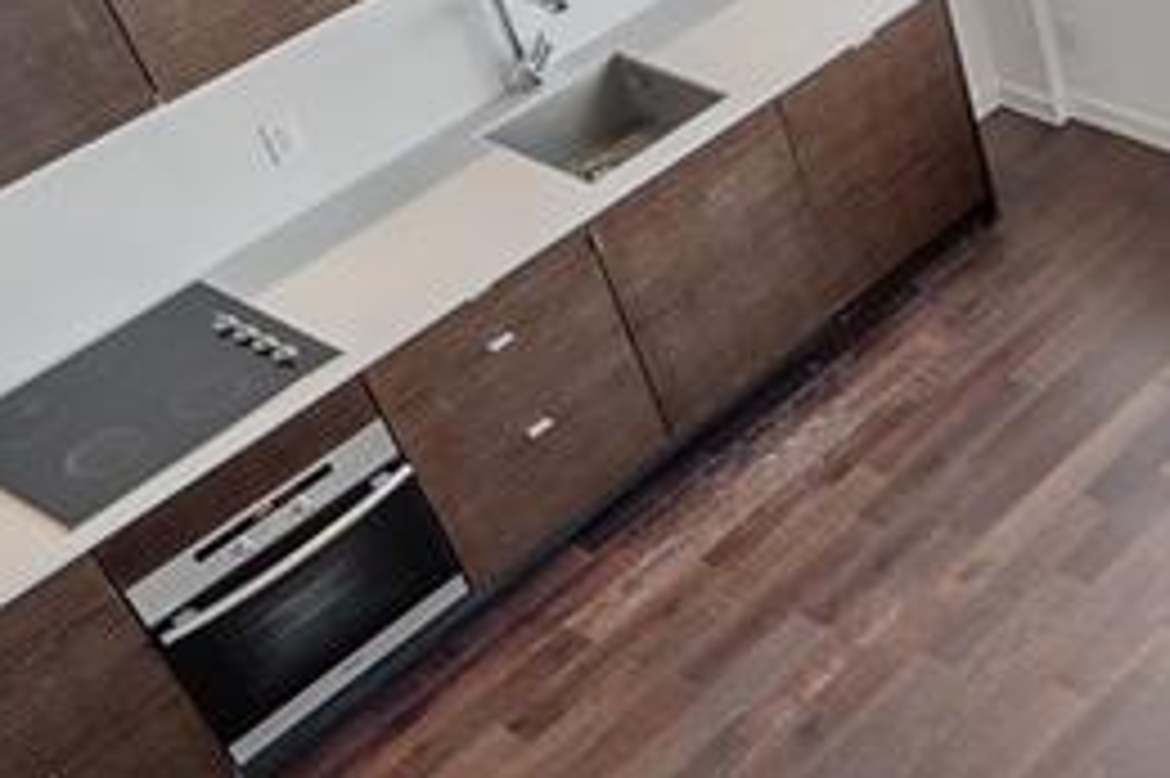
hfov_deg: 25.3
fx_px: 2046
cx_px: 1688
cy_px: 157
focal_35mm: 63
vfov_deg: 21.3
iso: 250
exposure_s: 1/50
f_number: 4
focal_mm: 16
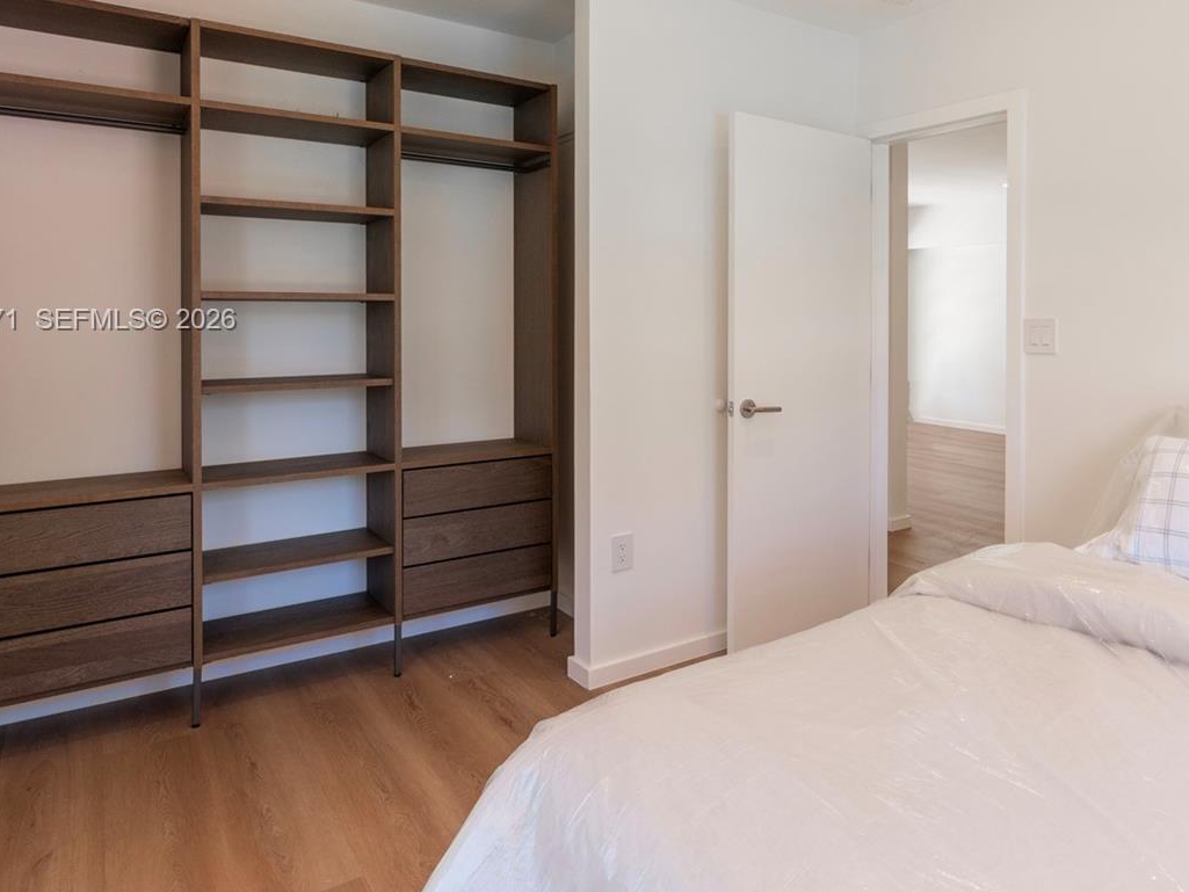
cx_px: 803
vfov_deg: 54.6
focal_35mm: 25
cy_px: 321
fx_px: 850
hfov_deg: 67.8
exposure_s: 1/40
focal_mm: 11
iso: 400
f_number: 5.6
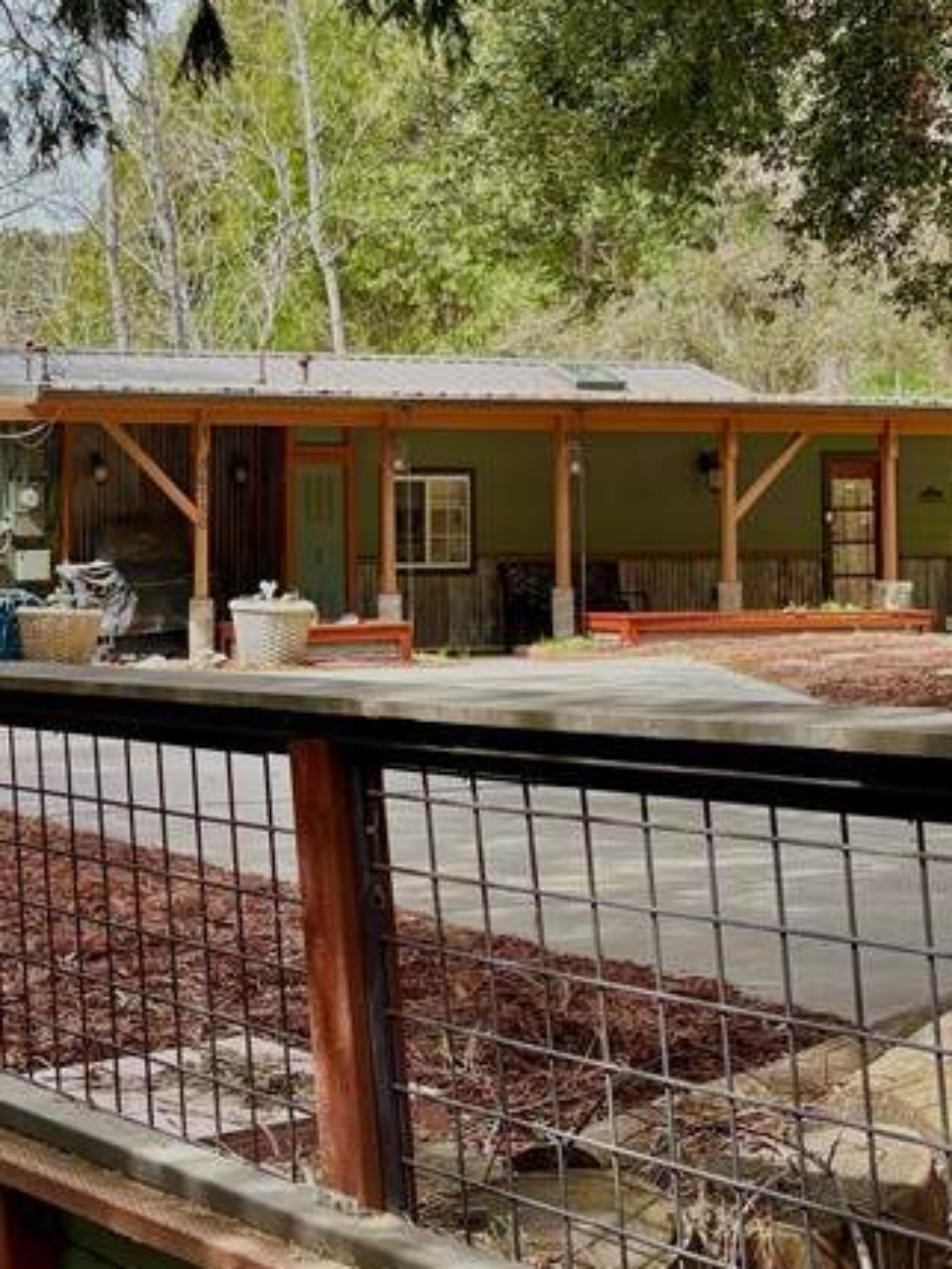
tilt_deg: +3.6
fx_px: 2272
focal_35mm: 62
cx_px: 118
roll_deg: +0.8
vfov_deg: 30.9
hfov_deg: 23.1
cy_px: 388
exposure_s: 1/1287
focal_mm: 5.96
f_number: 1.6
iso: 64
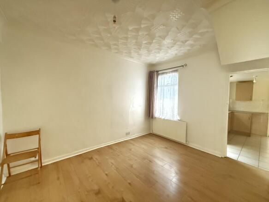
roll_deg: -0.9
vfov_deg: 85.7
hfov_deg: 102.1
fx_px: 109
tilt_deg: -2.2
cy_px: 101
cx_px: 134
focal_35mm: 14
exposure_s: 1/38
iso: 1600
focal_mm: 2.22
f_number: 2.2
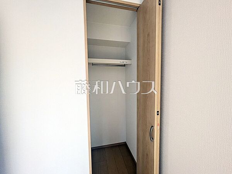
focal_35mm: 14
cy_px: 87
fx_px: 94
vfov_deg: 85.7
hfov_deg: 102.1
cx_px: 116
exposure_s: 1/100
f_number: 2.2
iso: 79
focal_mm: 1.83
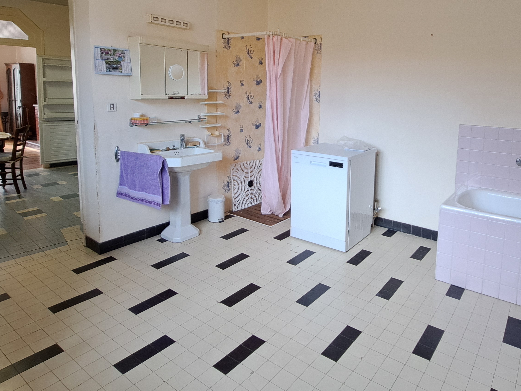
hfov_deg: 73.0
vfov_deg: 57.8
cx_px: 315
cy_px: 135
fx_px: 346
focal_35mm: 23
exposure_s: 1/50
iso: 100
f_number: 2.2
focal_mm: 1.74
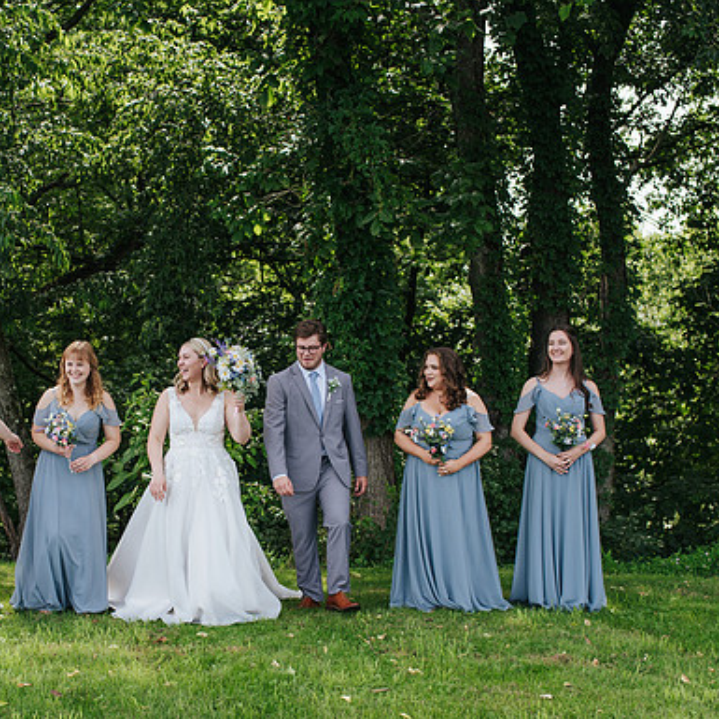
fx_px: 1339
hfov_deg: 29.7
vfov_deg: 29.9
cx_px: 210
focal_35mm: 57
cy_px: 453
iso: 140
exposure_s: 1/400
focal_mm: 35
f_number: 3.2
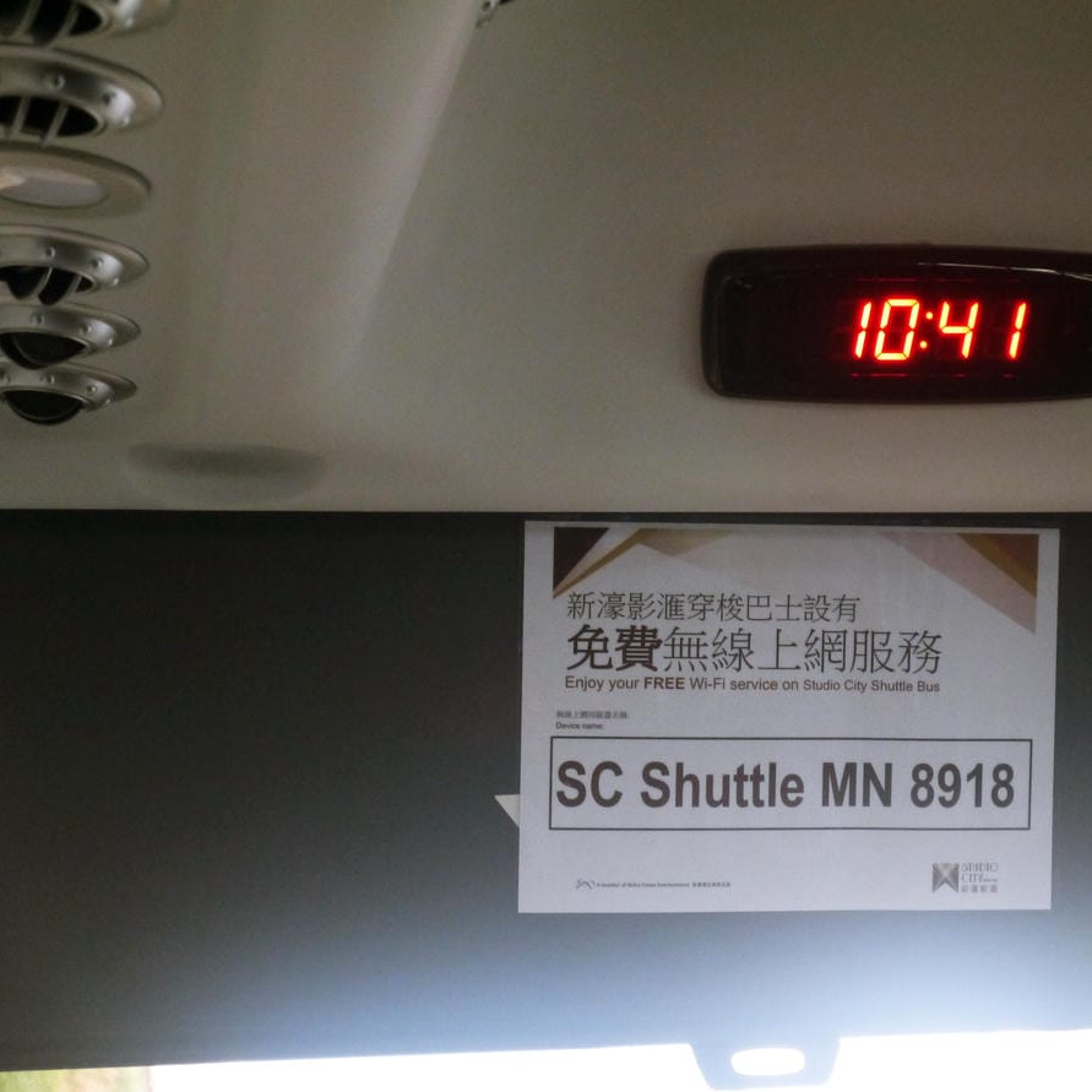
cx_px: 715
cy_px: 542
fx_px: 3569
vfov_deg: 17.4
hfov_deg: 17.4
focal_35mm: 100
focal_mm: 42
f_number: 5.6
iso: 1600
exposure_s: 1/20
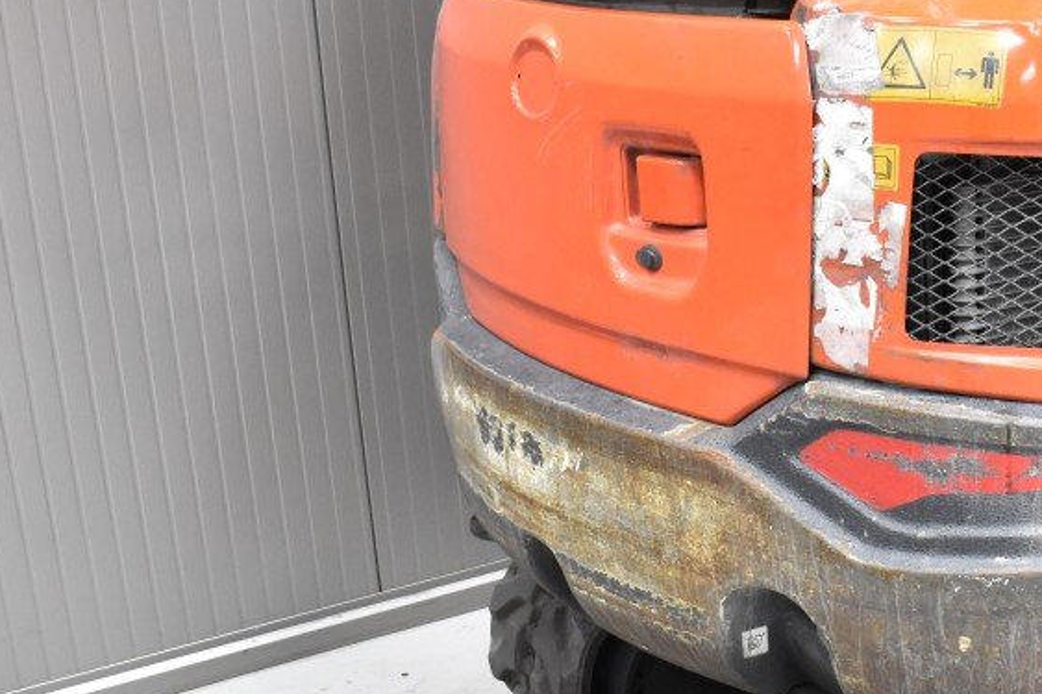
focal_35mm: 64
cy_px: 465
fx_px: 1852
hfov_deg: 29.9
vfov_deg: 21.1
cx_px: 966
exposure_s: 1/25
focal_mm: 20
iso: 1600
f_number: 5
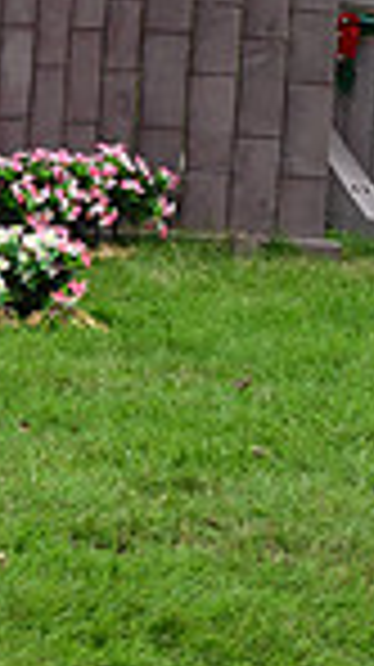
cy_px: -164
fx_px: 3481
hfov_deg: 5.7
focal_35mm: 197
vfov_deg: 10.7
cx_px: -784
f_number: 5.6
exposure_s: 1/1250
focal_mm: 48
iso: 900
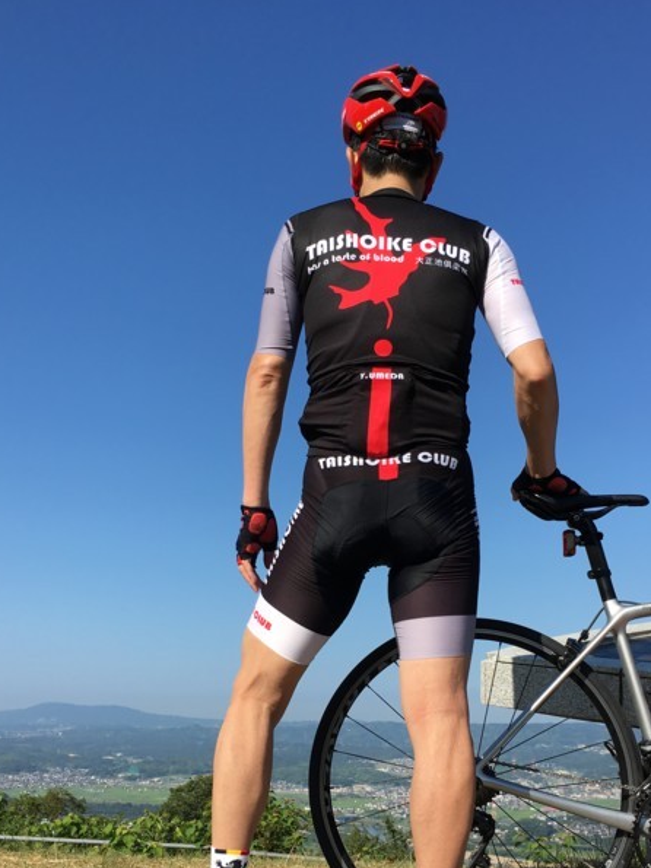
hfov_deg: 36.8
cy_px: 567
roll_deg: -0.3
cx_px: 349
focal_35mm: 39
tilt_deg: +7.5
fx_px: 978
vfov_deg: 47.2
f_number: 2.2
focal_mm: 4.15
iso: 25
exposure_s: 1/1508
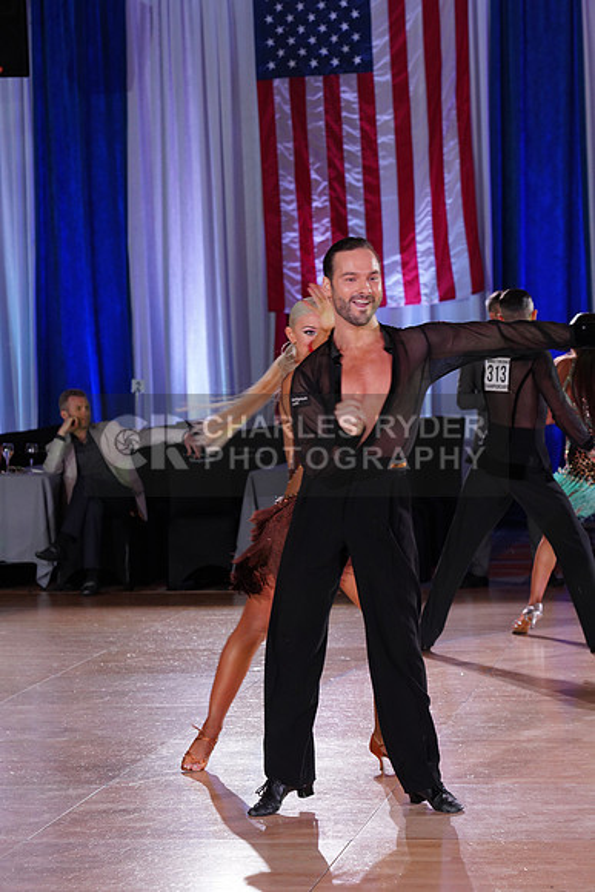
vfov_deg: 19.5
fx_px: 2601
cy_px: 446
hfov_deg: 13.0
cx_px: 298
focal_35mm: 105
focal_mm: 105
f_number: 5.6
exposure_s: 1/160
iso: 1600
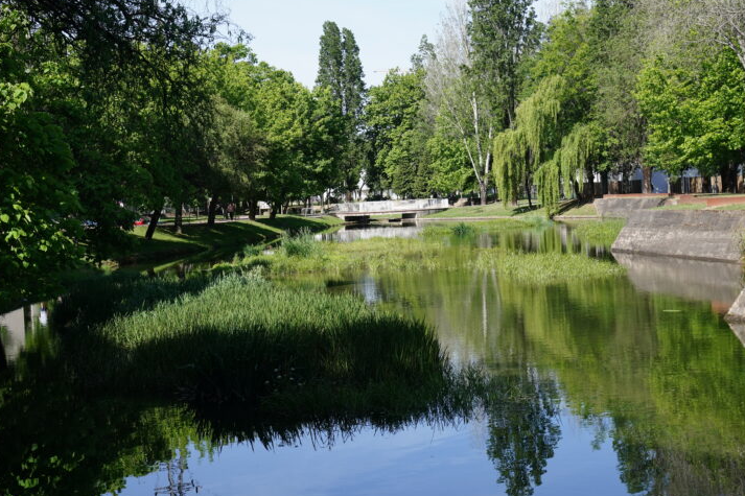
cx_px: 387
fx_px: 1448
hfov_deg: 28.8
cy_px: 242
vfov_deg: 19.4
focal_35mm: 70
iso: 250
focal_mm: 58
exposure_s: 1/400
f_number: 7.1
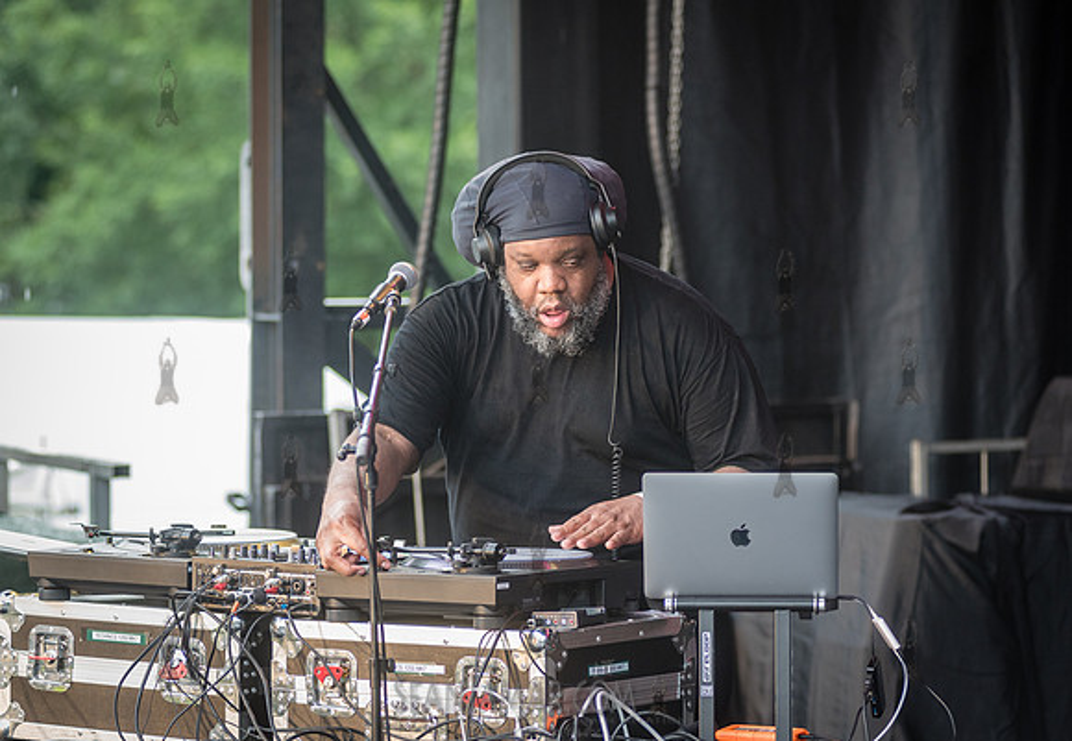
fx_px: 3979
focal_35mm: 132
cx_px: 479
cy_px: 354
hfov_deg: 15.3
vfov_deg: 10.6
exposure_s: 1/320
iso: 1000
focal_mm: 120
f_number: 3.2
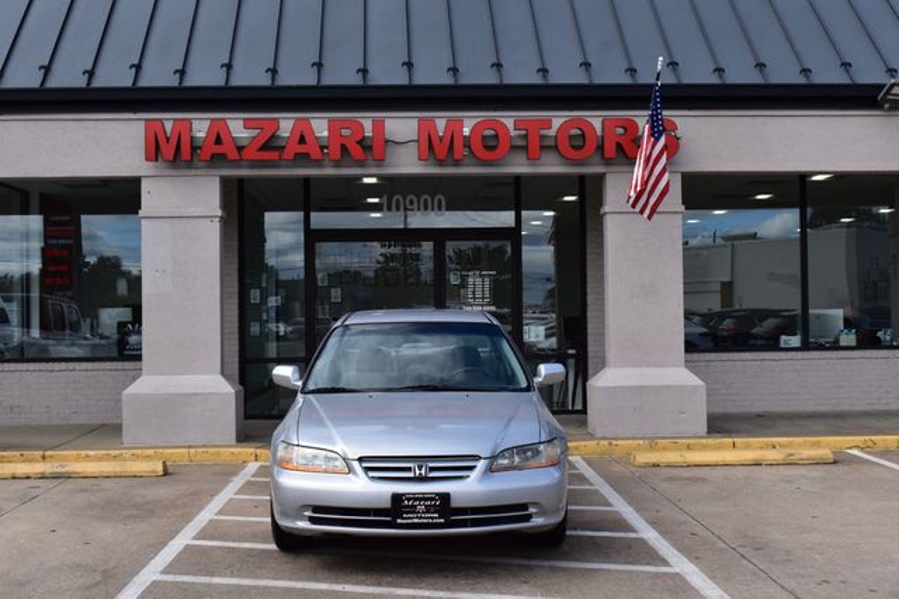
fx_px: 1161
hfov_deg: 42.3
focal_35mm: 46
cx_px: 450
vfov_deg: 28.9
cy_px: 300
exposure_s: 1/500
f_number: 11
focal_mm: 31
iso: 360
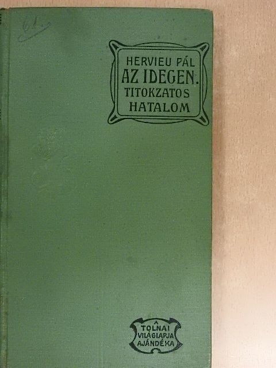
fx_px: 532
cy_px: 184
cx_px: 138
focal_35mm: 50
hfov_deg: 29.1
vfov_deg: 38.2
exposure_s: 1/80
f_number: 4
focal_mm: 9
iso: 1600
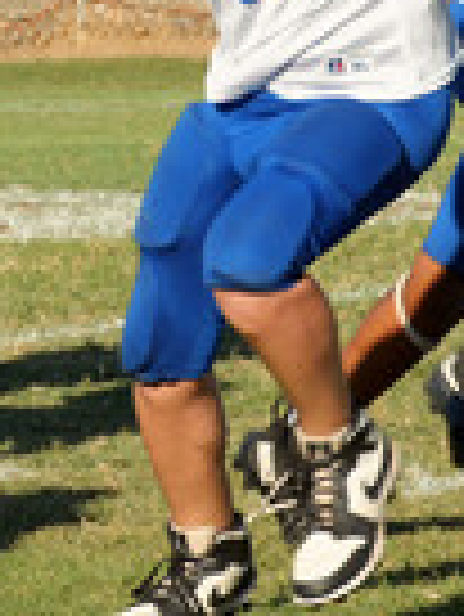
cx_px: -414
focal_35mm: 786
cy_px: -115
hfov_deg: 1.9
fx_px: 14018
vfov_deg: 2.5
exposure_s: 1/500
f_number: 5.6
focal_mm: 73
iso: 100
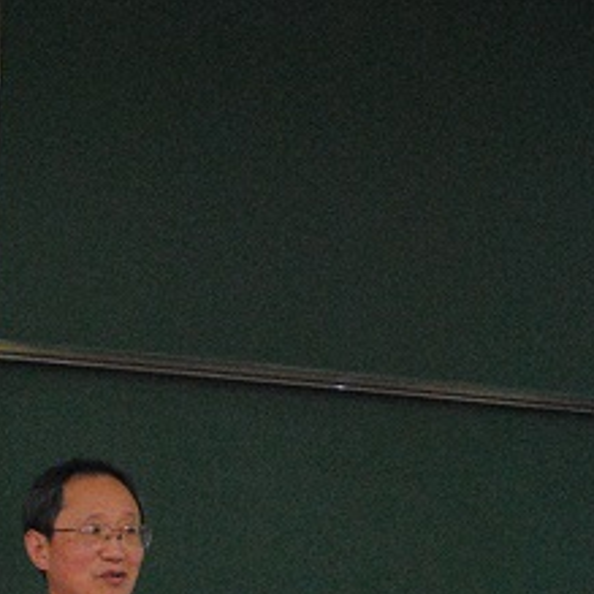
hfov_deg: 12.4
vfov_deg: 12.2
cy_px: 707
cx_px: 545
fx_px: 2718
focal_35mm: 140
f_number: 5
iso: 1600
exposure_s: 1/100
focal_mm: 30
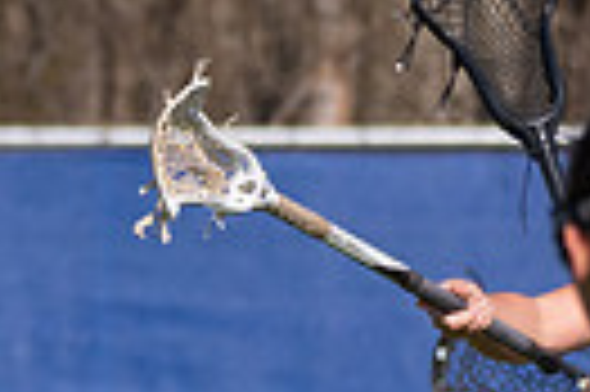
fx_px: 23931
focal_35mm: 1462
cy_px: 360
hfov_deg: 1.4
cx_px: -464
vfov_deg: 0.9
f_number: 5.6
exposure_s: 1/2000
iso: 320
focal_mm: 220
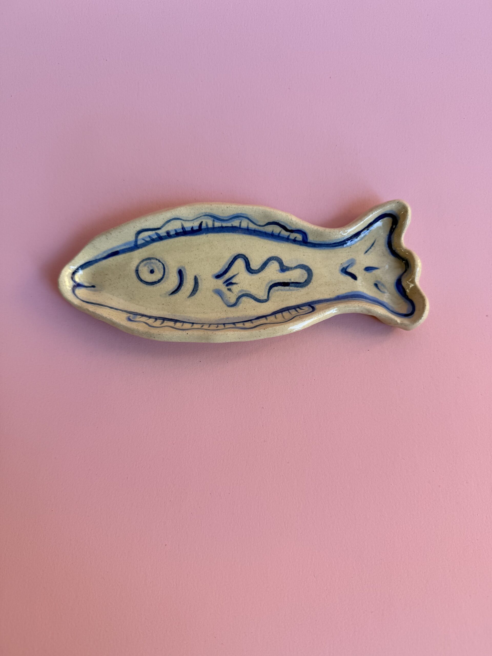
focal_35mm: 24
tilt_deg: -86.2
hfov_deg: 56.8
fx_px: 455
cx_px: 246
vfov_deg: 71.6
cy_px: 328
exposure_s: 1/120
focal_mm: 6.76
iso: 64
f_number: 1.78
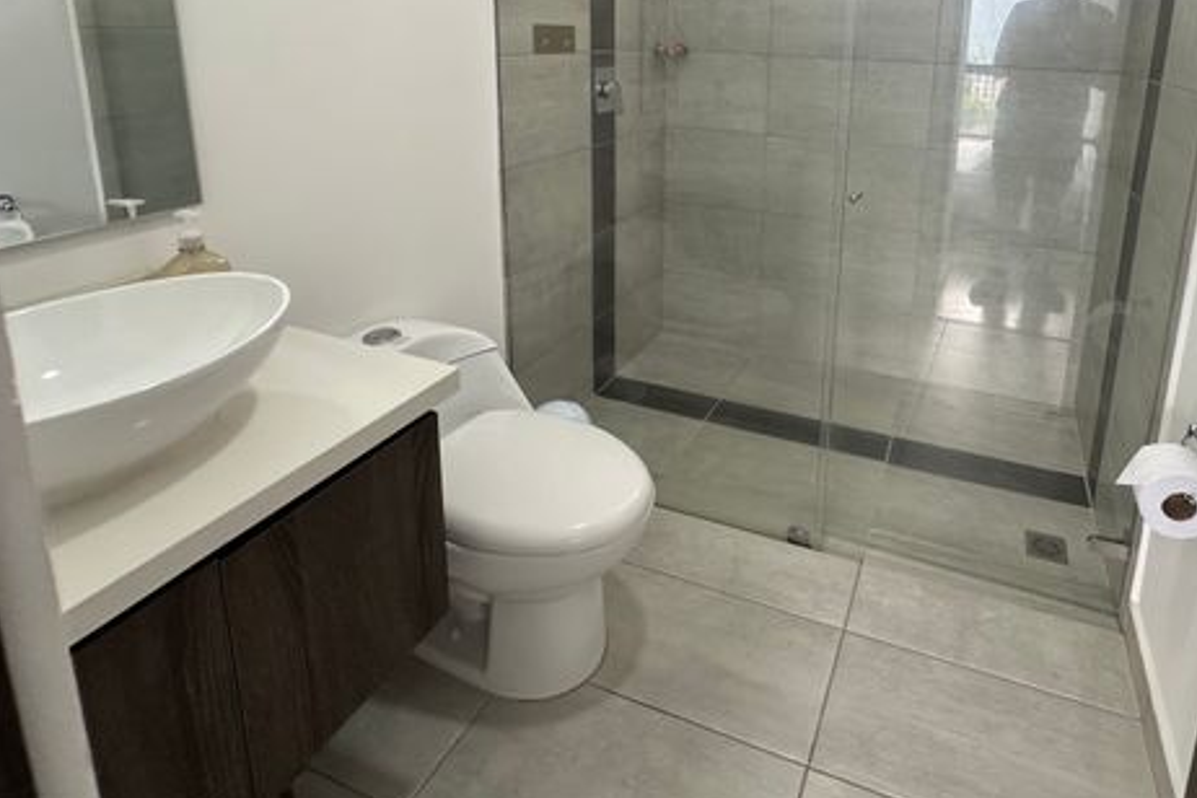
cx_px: 760
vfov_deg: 55.9
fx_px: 698
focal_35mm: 21
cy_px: 176
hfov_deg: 79.5
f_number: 2.2
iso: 160
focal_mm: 2.22
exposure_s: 1/99
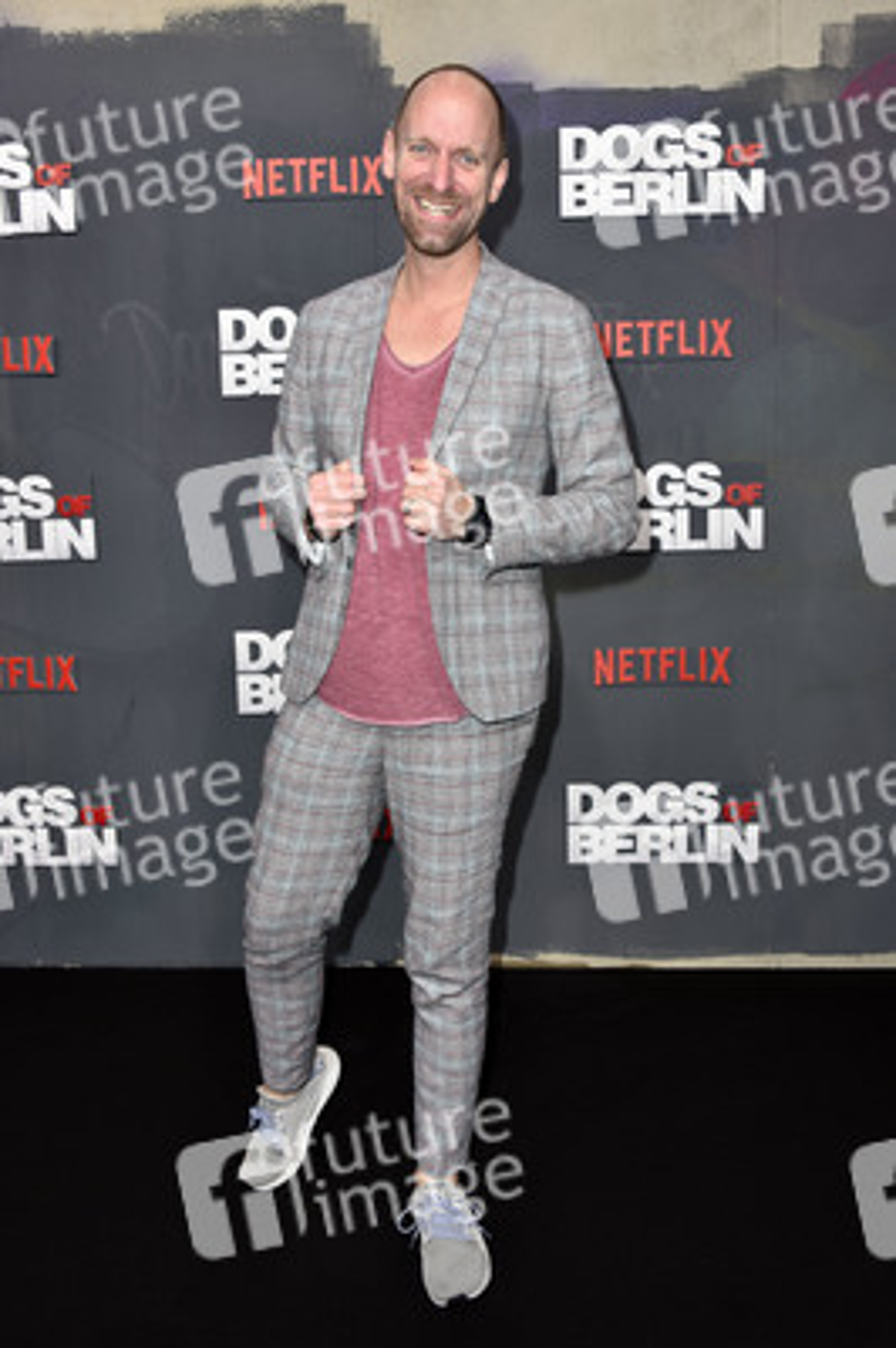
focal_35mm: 34
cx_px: 448
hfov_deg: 38.8
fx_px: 1271
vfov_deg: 55.8
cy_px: 674
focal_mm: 34
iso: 250
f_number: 7.1
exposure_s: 1/200
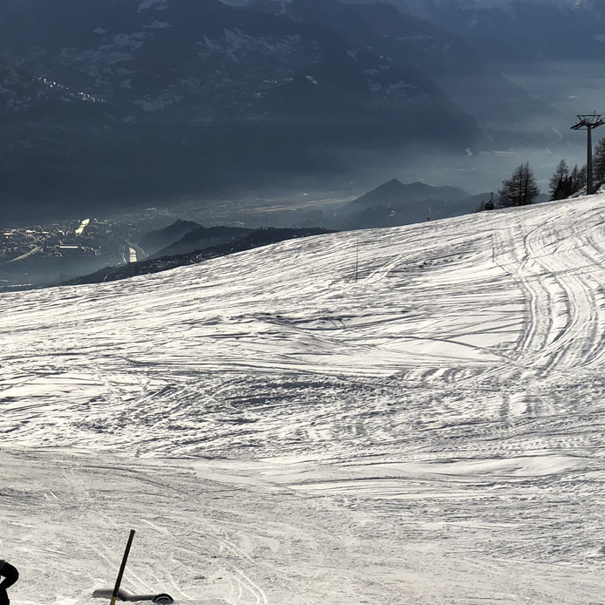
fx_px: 2096
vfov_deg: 16.3
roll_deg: -0.9
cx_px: 126
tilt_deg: -14.5
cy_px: 500
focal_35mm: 106
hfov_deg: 16.3
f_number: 2.4
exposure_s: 1/6897
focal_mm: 6
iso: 20
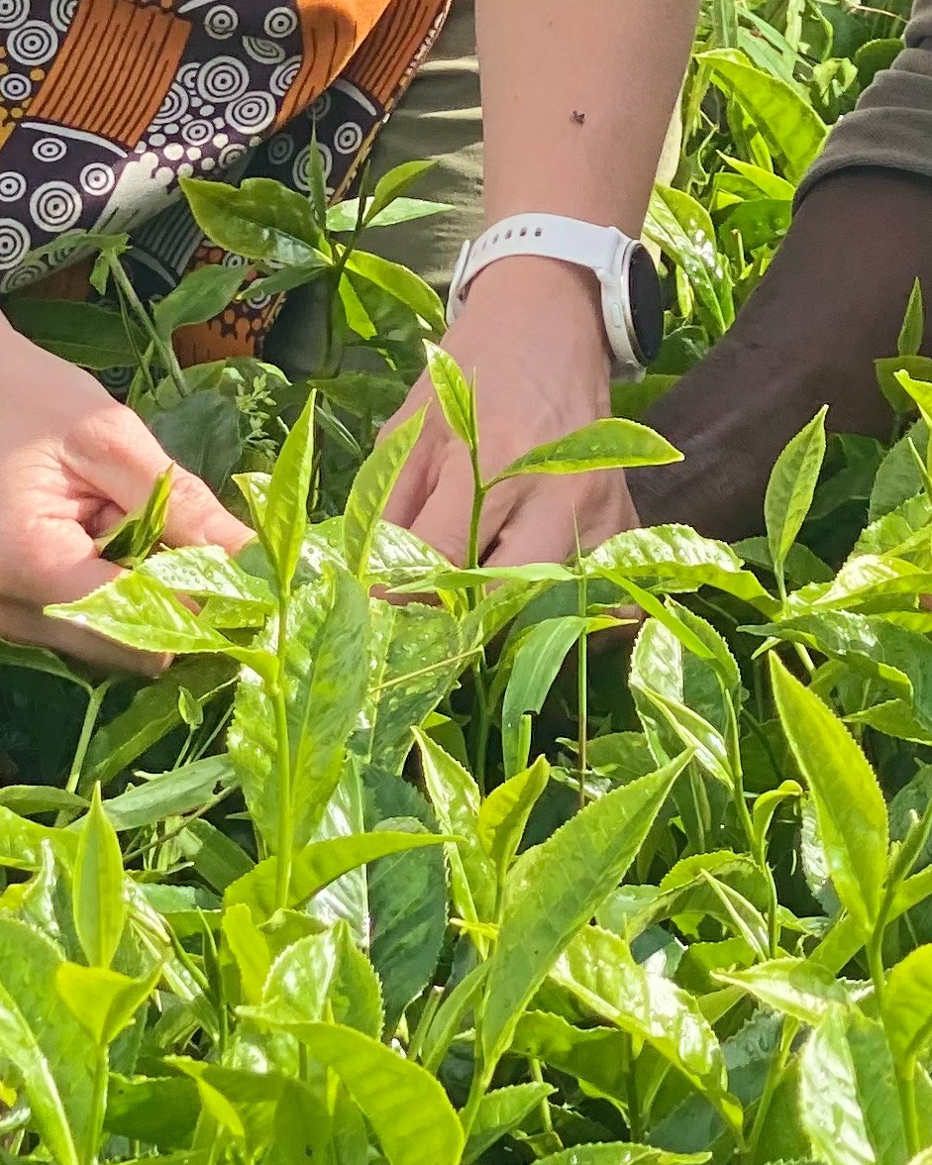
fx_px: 5999
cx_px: 734
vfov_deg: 10.8
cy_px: -418
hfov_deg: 8.9
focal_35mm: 174
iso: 20
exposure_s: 1/410
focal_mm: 6
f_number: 2
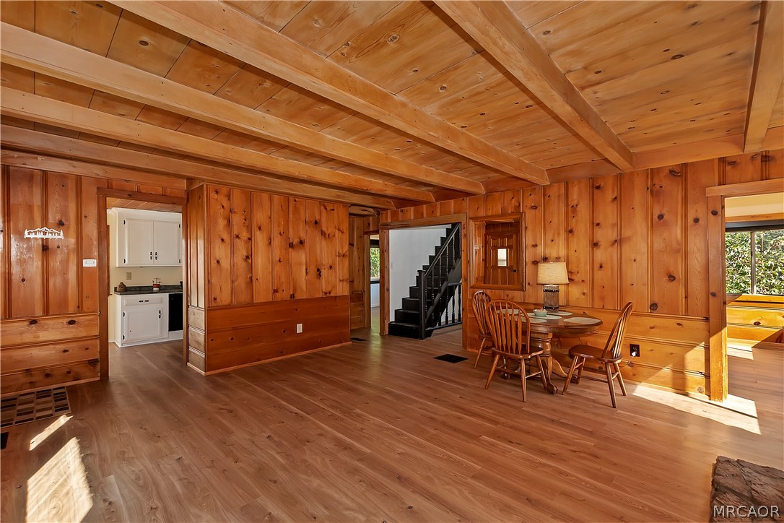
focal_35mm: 15
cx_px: 392
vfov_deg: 77.3
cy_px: 262
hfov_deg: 100.4
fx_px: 327
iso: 220
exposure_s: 1/30
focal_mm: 10
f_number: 8
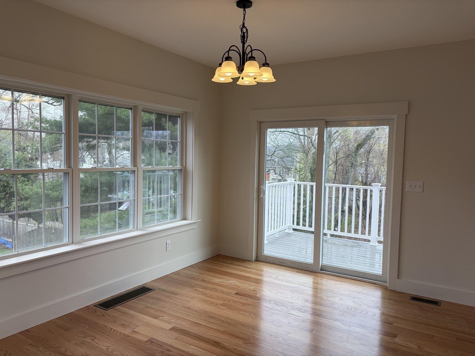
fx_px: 357
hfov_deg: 67.3
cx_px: 238
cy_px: 178
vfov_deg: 53.1
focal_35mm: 26
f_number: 1.6
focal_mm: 5.96
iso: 50
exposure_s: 1/399
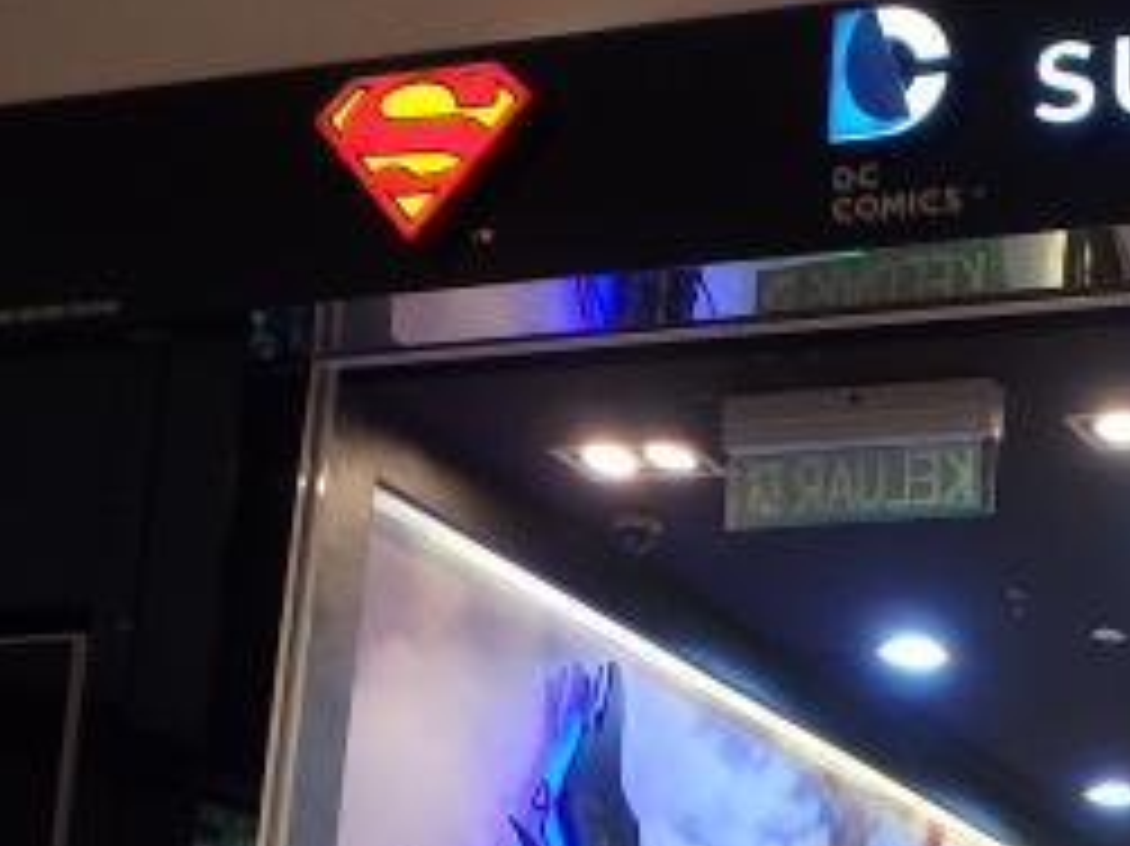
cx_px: 1504
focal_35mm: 67
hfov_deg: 24.8
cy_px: 1116
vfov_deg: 20.0
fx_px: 2186
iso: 200
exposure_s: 1/50
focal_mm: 3.7
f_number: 3.5
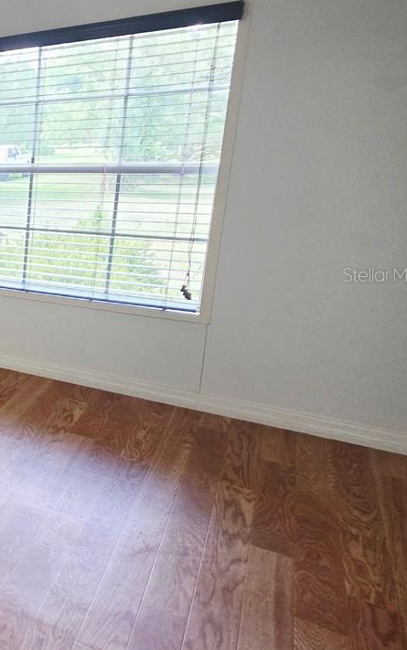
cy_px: 274
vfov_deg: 60.9
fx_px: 550
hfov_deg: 23.4
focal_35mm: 31
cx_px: -303
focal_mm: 2.2
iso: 200
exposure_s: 1/120
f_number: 1.9
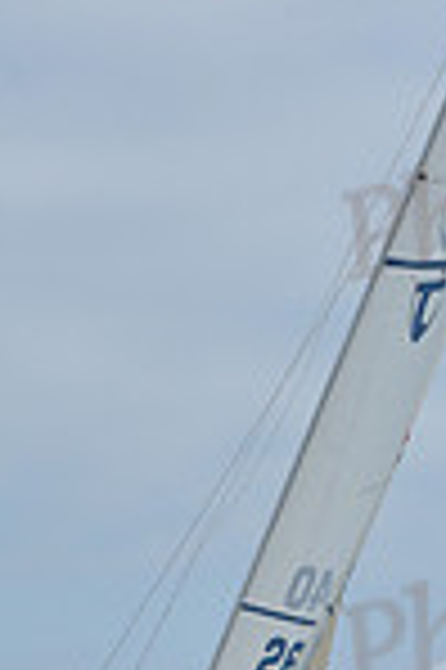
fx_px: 5085
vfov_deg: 7.5
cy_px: 877
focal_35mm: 273
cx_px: 110
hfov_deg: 5.0
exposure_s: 1/800
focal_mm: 70
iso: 250
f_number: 11
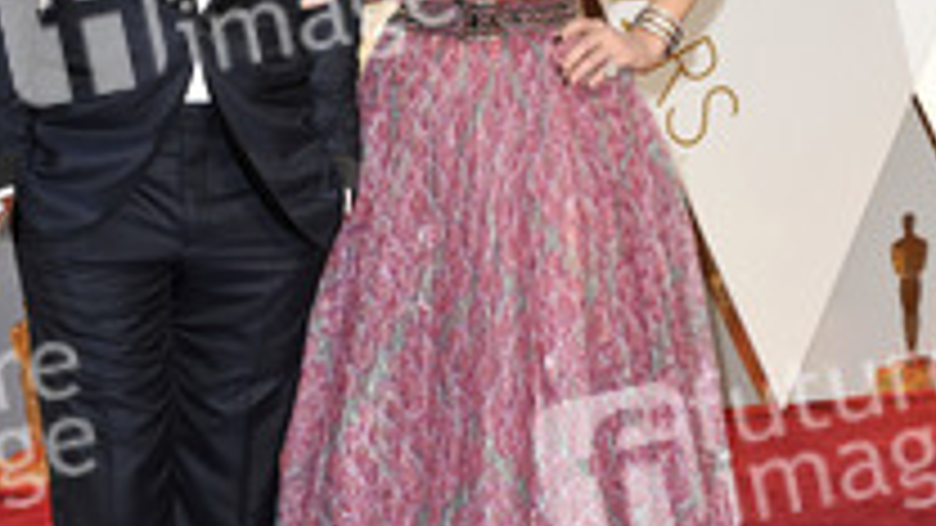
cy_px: 225
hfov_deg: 13.7
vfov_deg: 7.7
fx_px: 3897
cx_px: 358
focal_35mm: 157
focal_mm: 78
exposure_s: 1/250
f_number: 7.1
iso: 1000
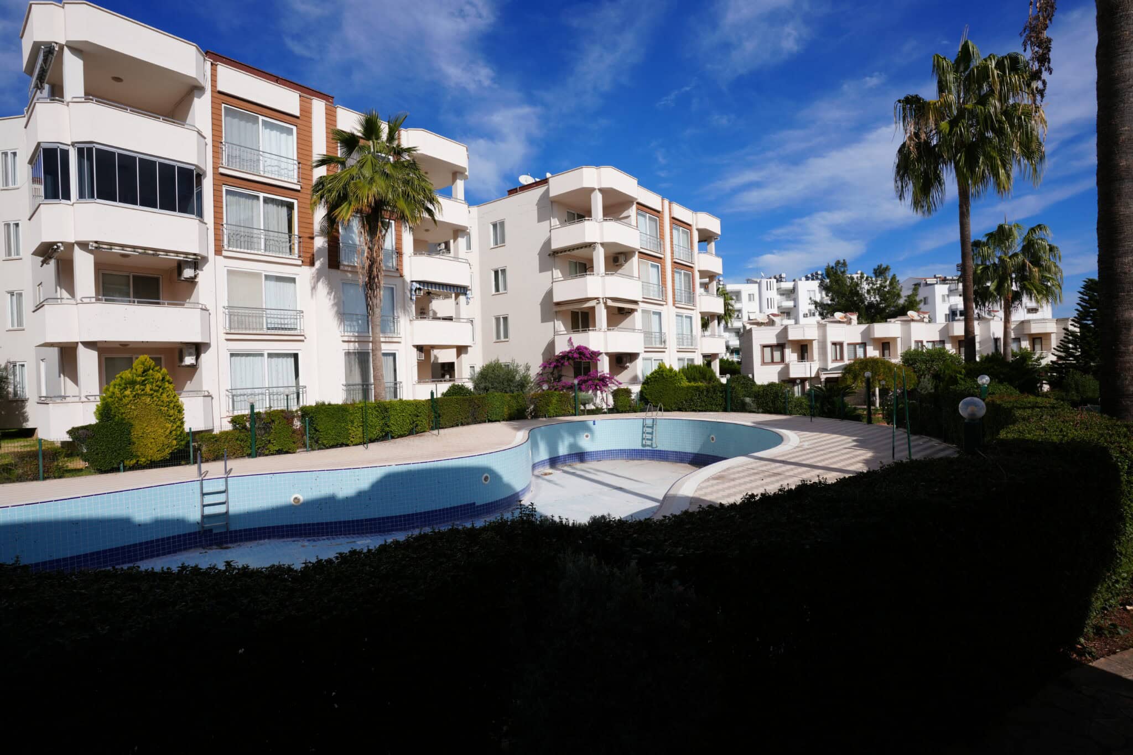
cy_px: 378
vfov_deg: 70.4
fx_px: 535
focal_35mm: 17
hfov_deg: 93.3
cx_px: 566
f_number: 10
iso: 100
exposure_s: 1/250
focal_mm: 17
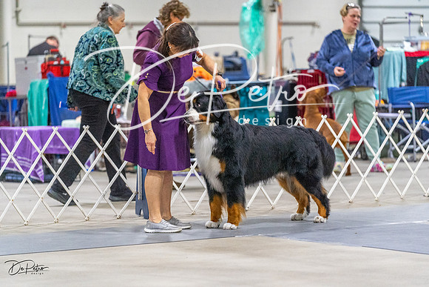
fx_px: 1895
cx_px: 214
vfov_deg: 8.6
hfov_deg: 12.9
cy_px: 144
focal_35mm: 159
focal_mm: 159
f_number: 3.2
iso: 6400
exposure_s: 1/320
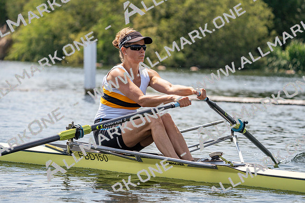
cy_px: 102
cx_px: 152
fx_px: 1695
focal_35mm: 200
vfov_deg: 6.9
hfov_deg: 10.3
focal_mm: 200
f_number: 5.6
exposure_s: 1/1600
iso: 200
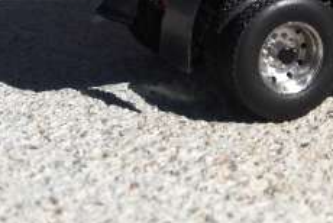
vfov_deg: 13.2
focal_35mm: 101
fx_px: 935
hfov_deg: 18.9
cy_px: -49
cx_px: 414
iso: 80
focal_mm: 3.85
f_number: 2.8
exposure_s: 1/2308
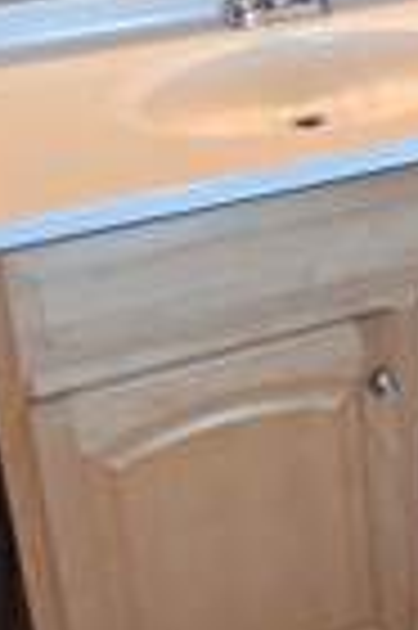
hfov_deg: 20.7
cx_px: 476
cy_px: -4
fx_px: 1082
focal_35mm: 62
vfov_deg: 30.1
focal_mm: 2.2
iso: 200
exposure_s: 1/120
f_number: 1.9
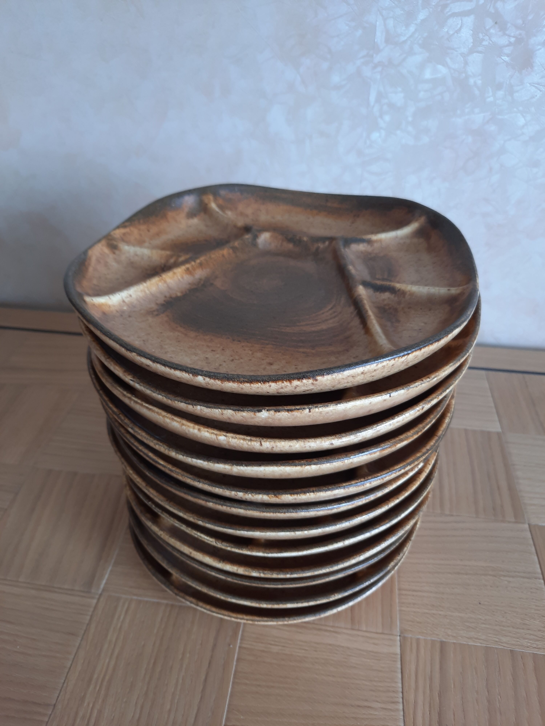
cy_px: 363
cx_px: 272
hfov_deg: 54.9
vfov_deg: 69.4
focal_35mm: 25
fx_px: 525
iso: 80
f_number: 2
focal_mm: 4.6
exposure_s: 1/50
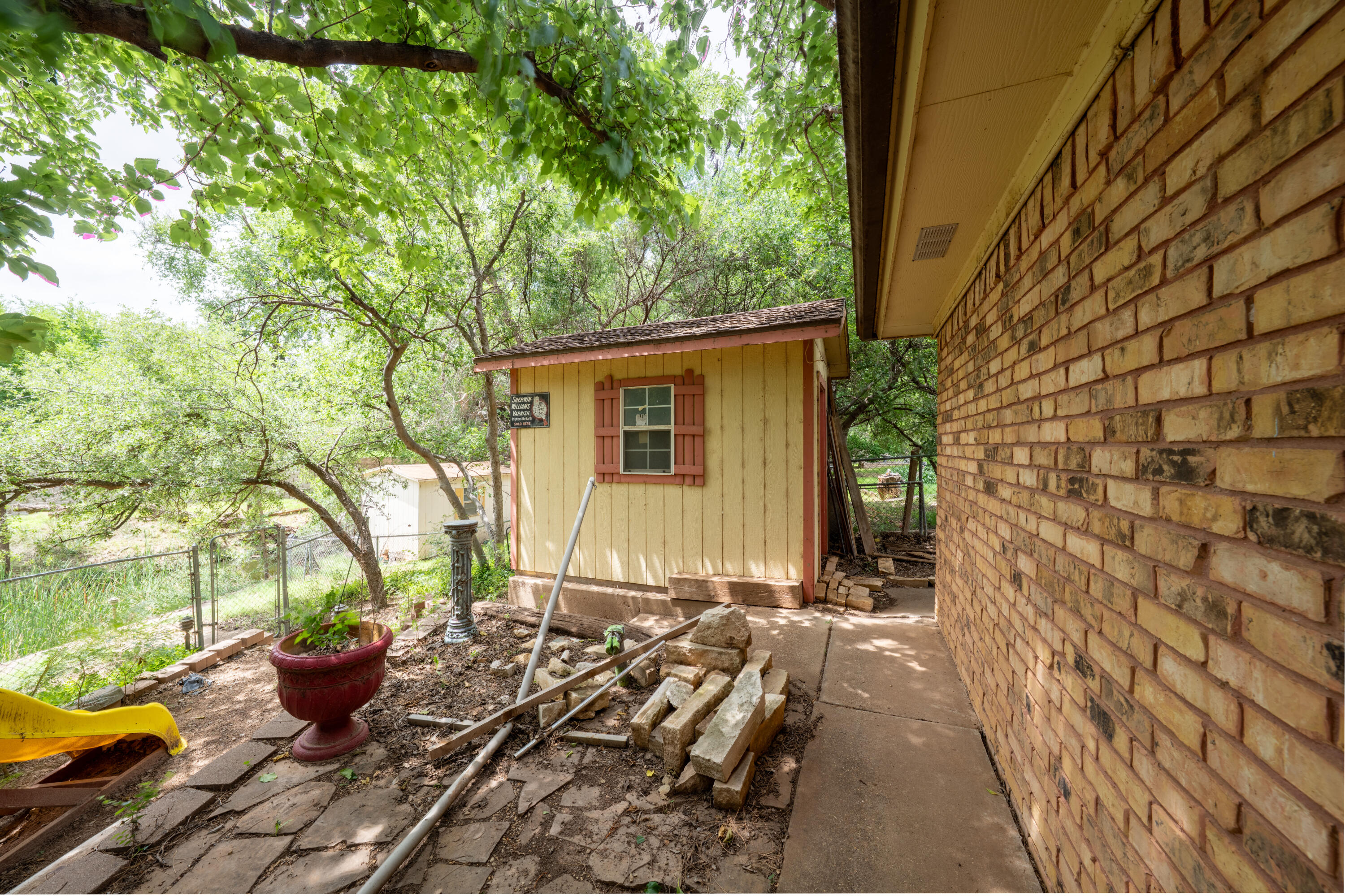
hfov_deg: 112.6
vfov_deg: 90.0
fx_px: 448
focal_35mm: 12
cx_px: 672
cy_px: 448
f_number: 8
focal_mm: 12
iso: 100
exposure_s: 1/80
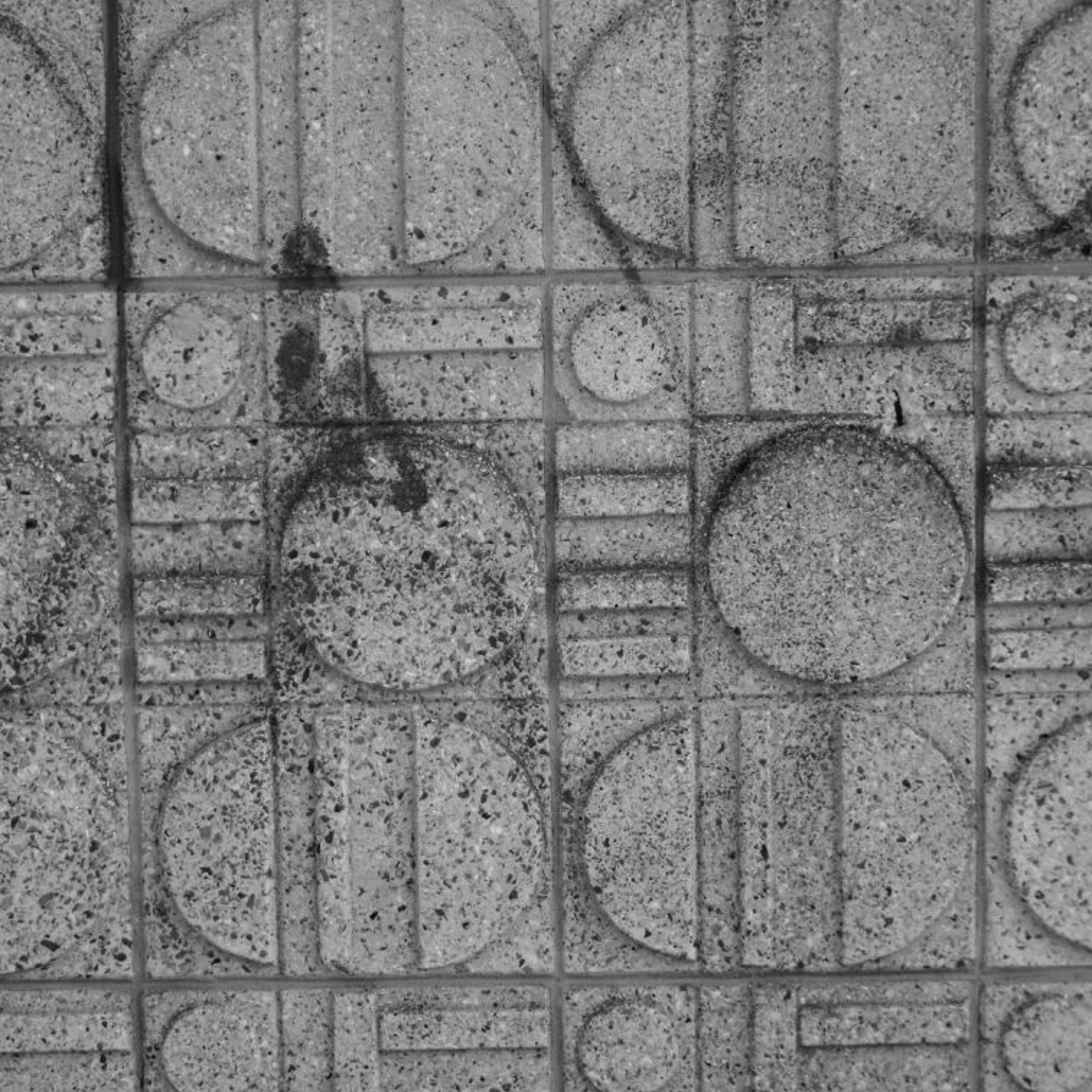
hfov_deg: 31.0
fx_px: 1963
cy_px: 552
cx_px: 427
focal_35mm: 55
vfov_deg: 31.1
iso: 100
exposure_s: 1/500
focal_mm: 8.2
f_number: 3.4
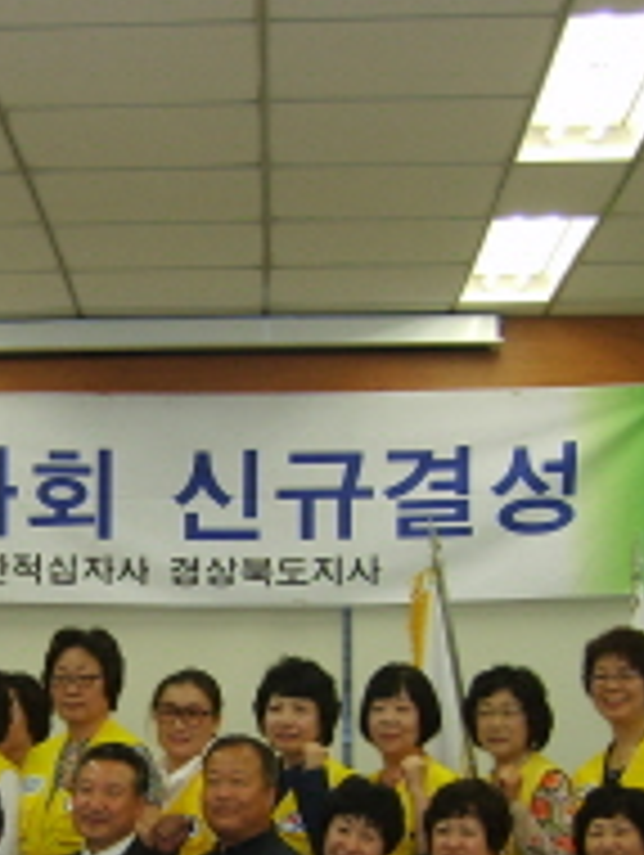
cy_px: 736
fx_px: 2475
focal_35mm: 100
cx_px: -9
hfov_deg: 14.6
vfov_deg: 19.3
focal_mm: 7.8
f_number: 2.8
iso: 69
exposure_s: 1/30
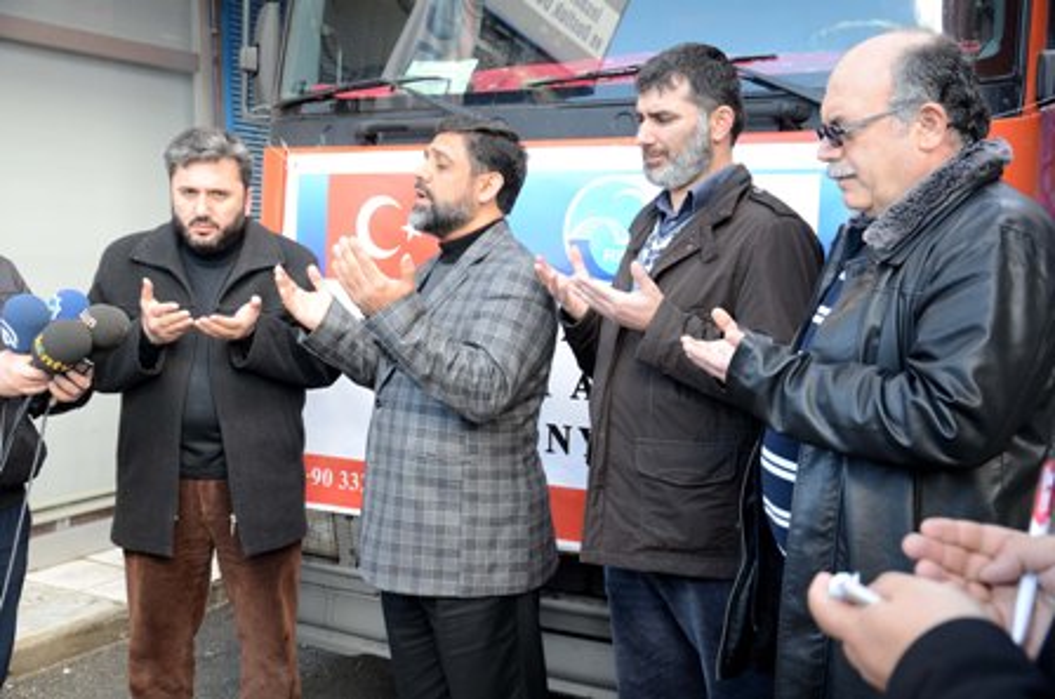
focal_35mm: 42
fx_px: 1229
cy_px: 350
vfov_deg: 31.8
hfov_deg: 46.5
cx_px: 528
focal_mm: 28
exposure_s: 1/80
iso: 400
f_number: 4.5
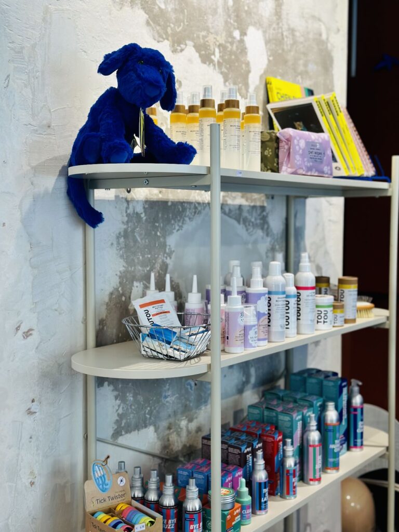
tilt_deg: -2.9
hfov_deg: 30.3
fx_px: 738
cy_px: 266
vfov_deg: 39.7
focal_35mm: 48
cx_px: 200
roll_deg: -0.7
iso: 80
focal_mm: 6.86
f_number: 1.78
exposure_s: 1/414
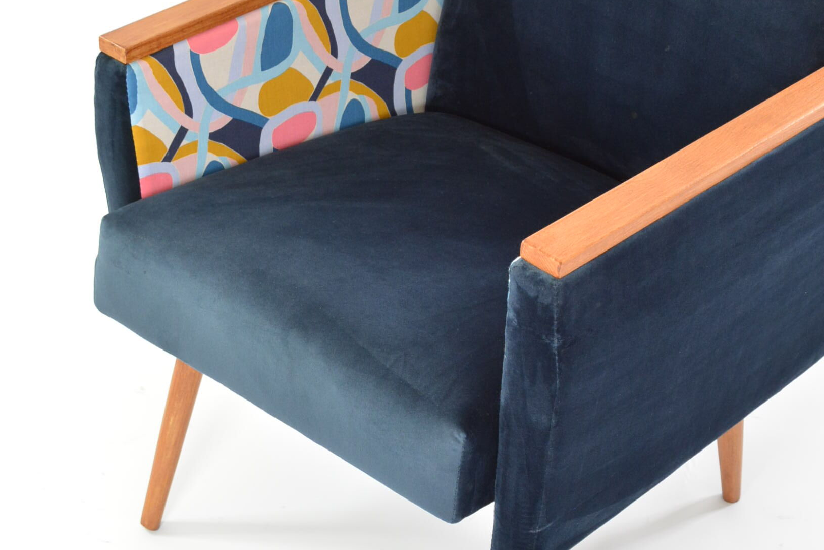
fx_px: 1762
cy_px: 200
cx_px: 489
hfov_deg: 26.3
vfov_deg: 17.7
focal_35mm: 77
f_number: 5.6
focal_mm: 28
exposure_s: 1/60
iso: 640
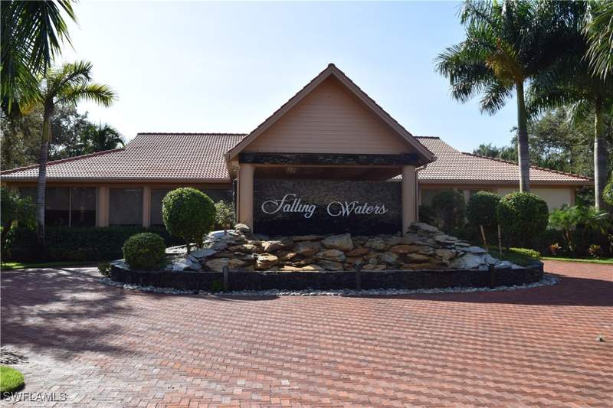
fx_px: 562
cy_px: 204
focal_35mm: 33
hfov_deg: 57.2
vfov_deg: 40.0
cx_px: 306
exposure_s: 1/200
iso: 100
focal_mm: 22
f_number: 8
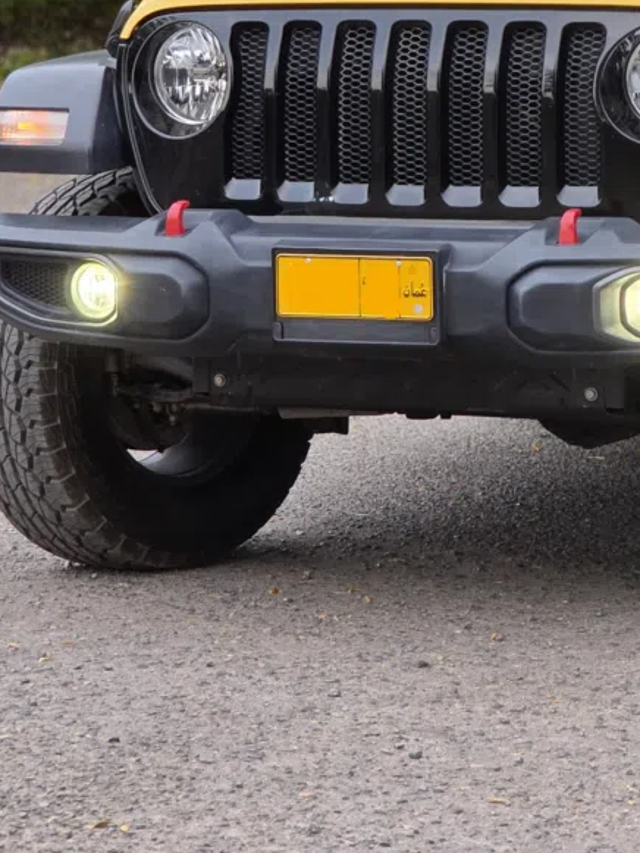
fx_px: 3992
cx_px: 653
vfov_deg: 12.0
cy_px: -139
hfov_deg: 9.1
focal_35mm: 162
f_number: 2.4
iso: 50
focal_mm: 7.9
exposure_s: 1/139
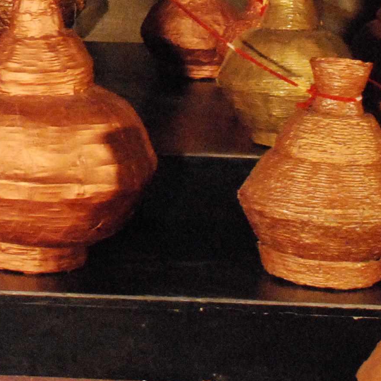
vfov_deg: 11.7
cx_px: -109
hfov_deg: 11.7
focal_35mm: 145
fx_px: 1806
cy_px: -125
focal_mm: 26
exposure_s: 1/60
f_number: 5.6
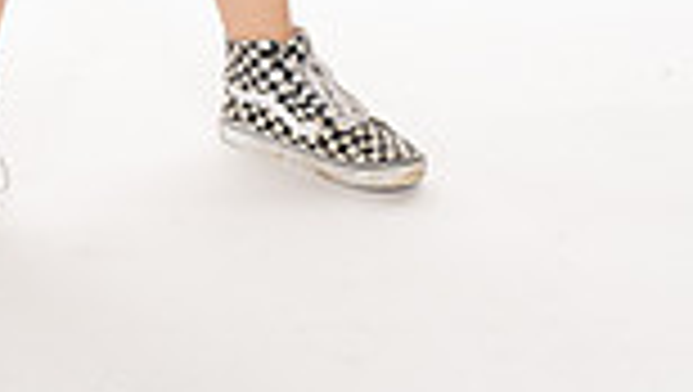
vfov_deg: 6.7
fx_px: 3146
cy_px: -563
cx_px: 45
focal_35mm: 171
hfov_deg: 12.5
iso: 250
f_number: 5.6
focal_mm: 56
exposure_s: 1/250
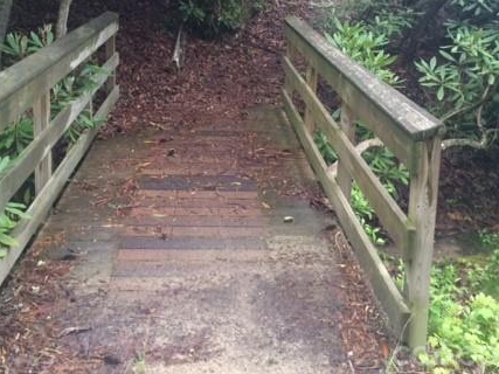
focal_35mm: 45
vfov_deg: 31.7
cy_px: 103
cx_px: 238
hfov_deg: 42.1
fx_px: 649
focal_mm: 4.12
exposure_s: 1/30
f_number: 2.2
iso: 100
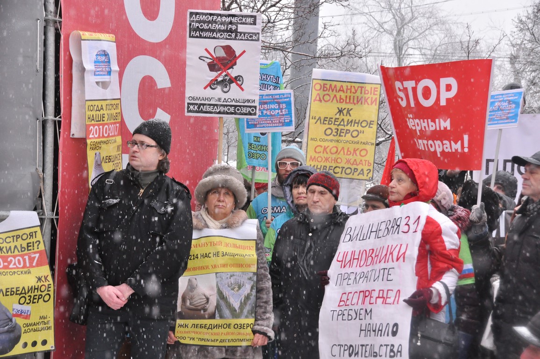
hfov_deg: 26.0
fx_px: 1169
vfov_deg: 17.5
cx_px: 270
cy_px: 180
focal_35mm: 78
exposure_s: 1/250
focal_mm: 52
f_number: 8
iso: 1600
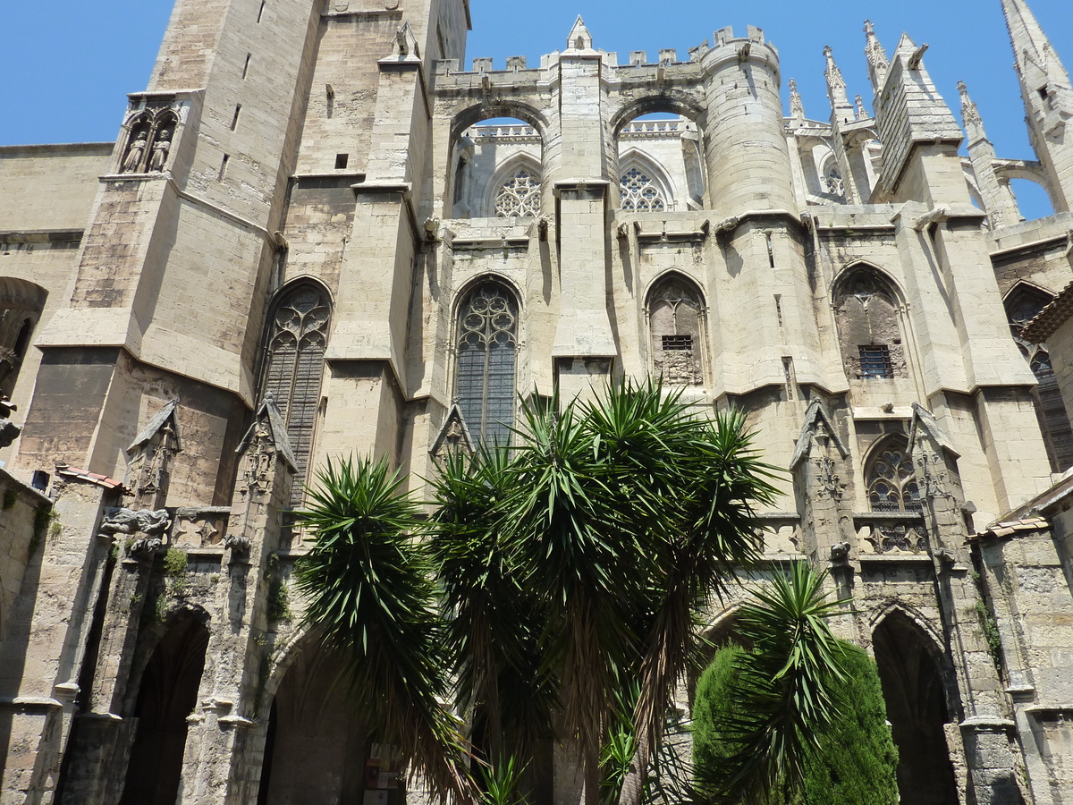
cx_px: 536
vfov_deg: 54.9
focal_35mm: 25
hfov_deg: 69.4
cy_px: 402
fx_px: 775
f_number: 4.5
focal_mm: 4.1
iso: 125
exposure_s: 1/500
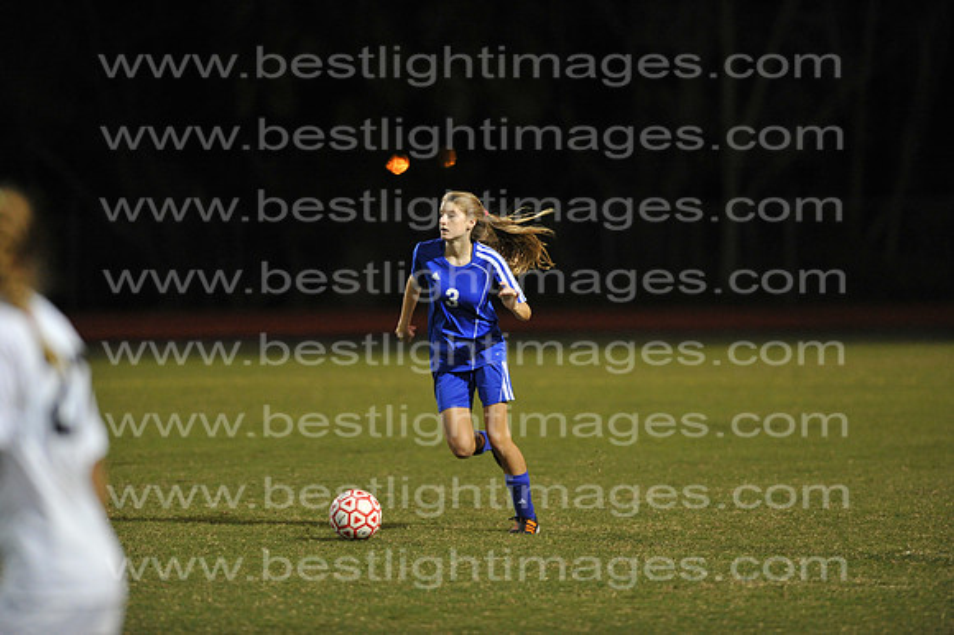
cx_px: 477
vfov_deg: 4.6
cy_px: 318
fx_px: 7945
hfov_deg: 6.9
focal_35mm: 300
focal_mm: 300
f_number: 3.2
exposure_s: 1/400
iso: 5000
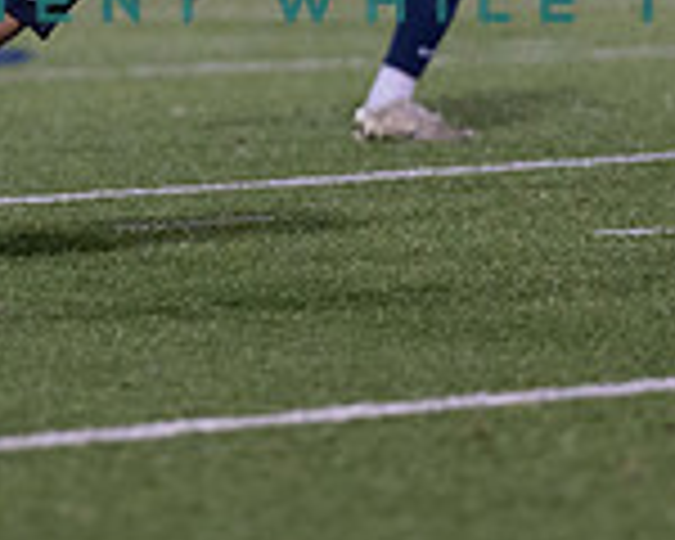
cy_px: -469
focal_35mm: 884
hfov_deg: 2.2
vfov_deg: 1.7
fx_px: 17660
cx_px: -49
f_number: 1.8
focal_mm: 135
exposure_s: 1/1000
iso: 1000
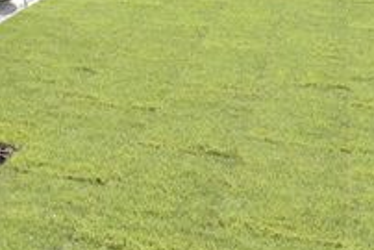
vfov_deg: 13.8
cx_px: -39
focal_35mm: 95
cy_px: -94
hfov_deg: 20.4
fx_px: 988
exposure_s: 1/125
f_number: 8
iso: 200
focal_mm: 32
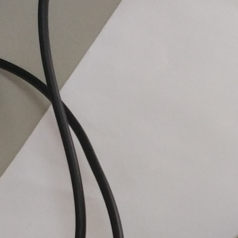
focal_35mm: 130
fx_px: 1011
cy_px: 348
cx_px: 311
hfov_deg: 13.0
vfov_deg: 12.8
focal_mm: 4.73
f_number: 2.2
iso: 160
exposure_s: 1/33
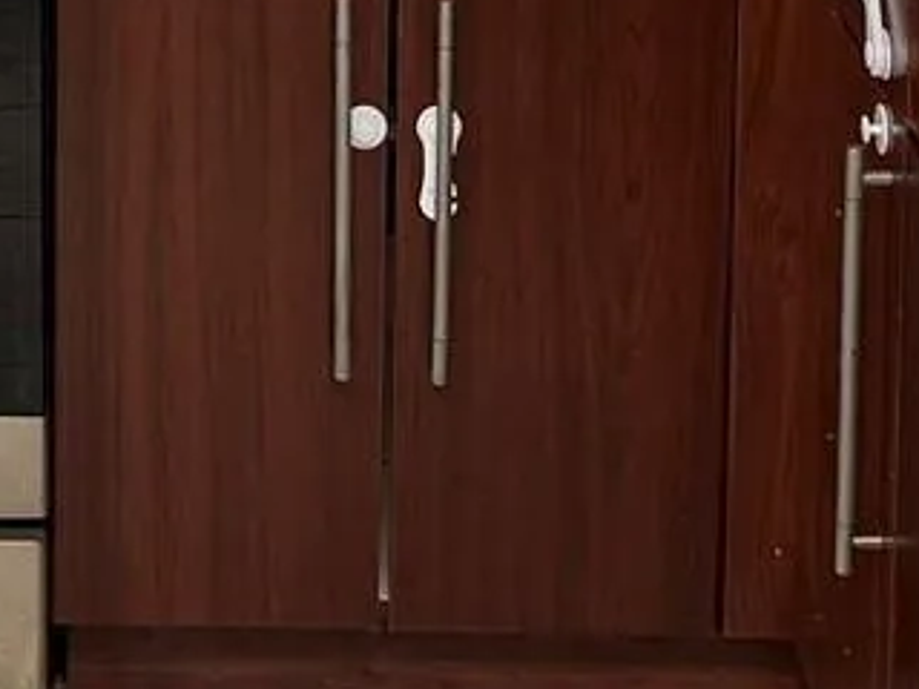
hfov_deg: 15.0
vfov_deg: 10.8
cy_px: -491
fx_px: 3451
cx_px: 89
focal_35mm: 130
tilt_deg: -8.5
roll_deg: -0.4
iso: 80
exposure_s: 1/60
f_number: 1.5
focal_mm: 5.7
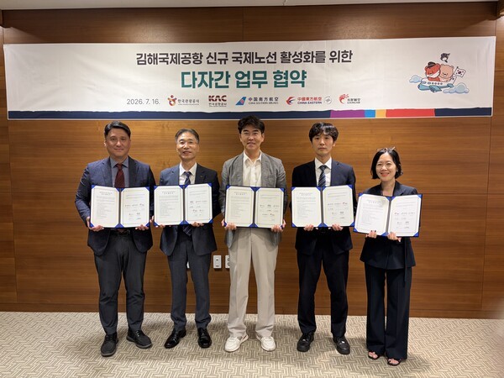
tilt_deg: -4.6
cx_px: 252
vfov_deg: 53.1
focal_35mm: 26
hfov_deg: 67.3
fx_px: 379
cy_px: 189
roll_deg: +0.7
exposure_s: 1/60
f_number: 1.6
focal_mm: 5.96
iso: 100
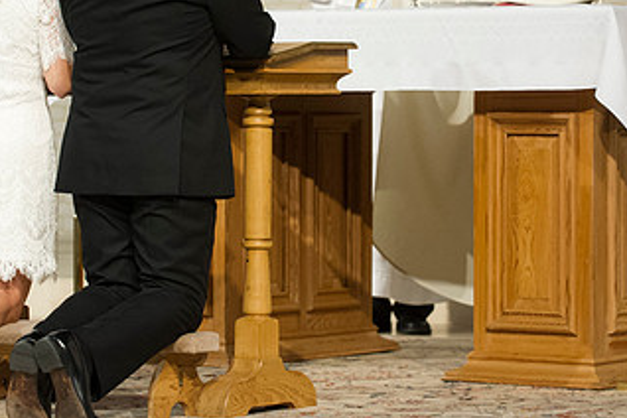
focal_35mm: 173
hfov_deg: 11.9
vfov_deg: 7.9
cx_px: 302
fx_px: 3013
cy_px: 77
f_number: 3.5
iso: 5000
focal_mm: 95
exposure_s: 1/160
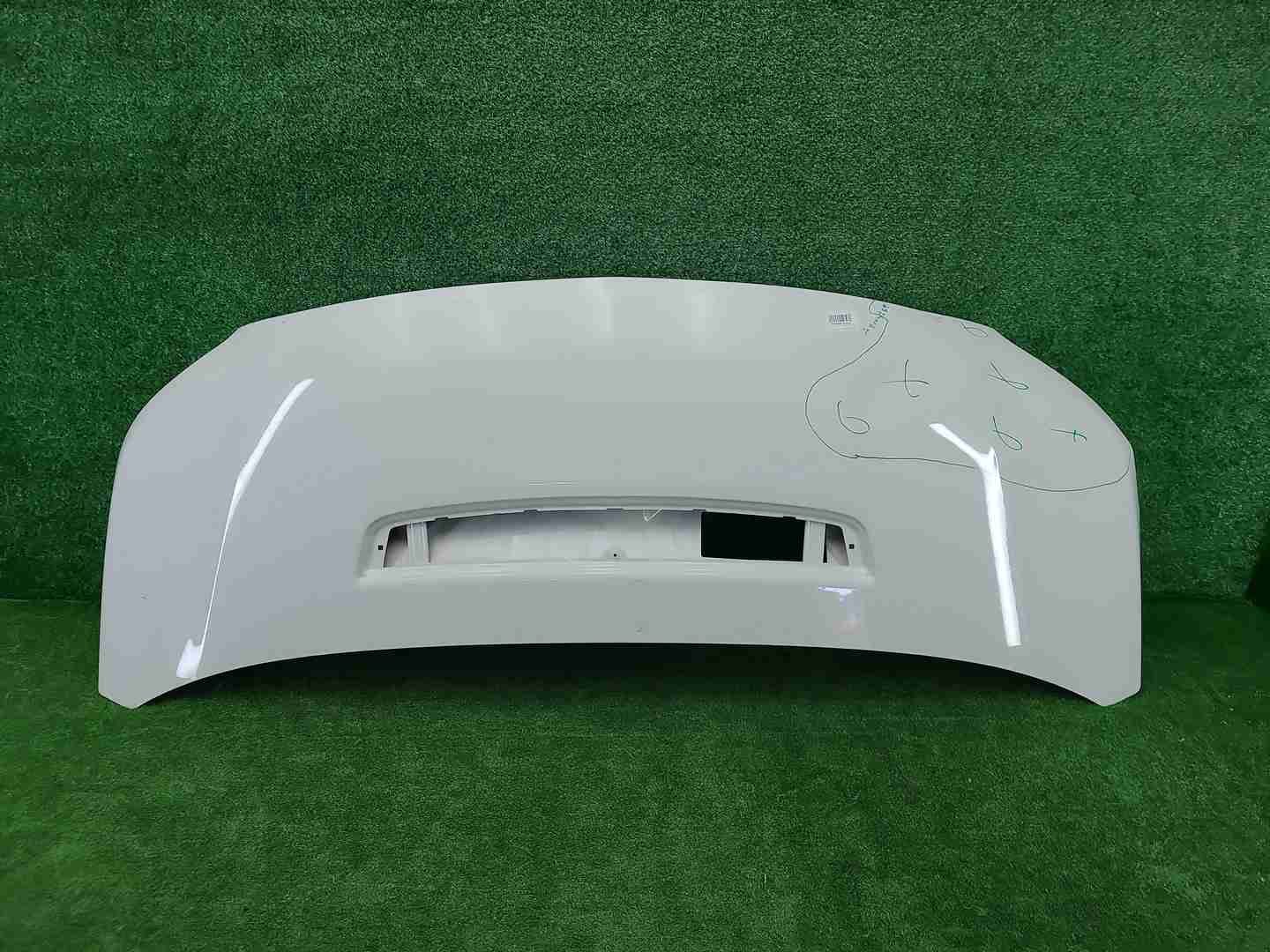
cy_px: 476
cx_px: 635
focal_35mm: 26
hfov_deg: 67.3
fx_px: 954
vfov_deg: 53.1
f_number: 1.8
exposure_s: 1/100
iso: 64
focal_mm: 5.4
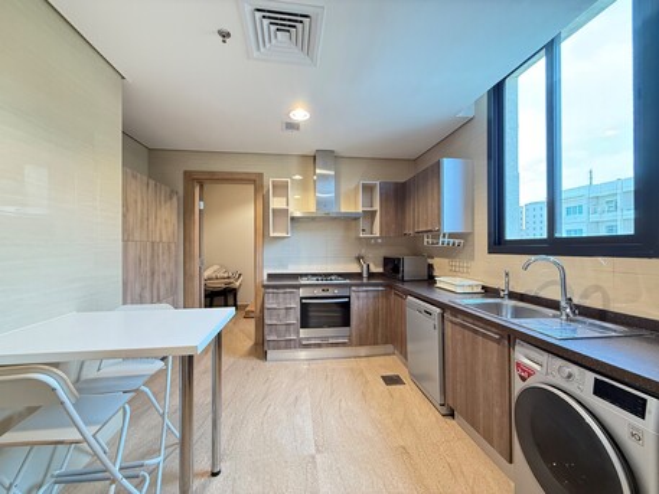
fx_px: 267
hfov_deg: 102.0
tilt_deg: +0.2
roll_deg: -0.1
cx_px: 330
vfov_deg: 85.7
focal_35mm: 14
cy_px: 247
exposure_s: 1/60
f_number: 2.2
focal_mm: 2.22
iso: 500
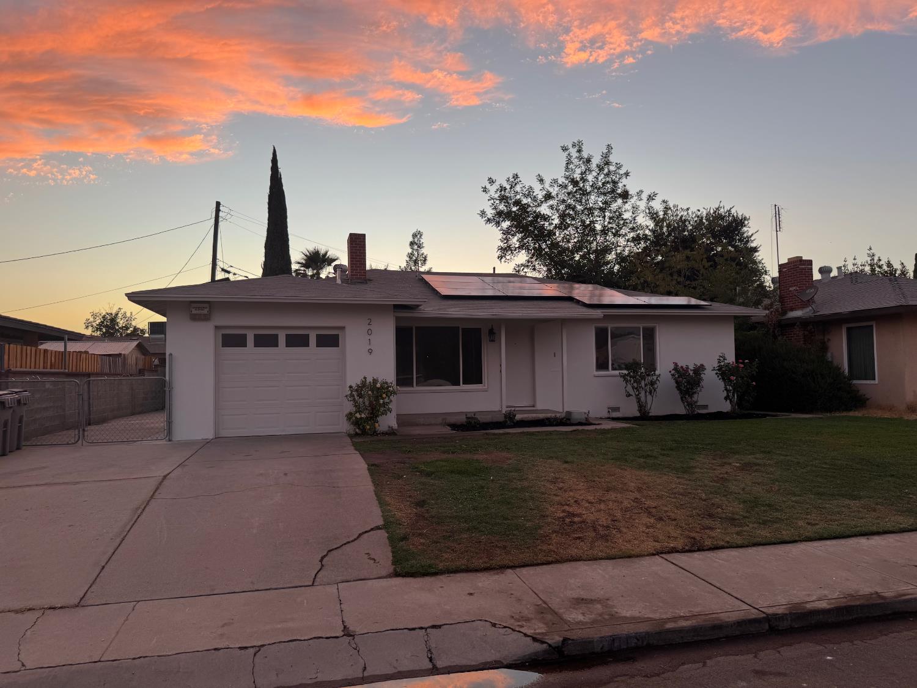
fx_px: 636
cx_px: 458
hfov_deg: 71.6
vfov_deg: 56.8
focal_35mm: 24
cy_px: 344
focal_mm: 6.76
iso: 50
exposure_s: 1/121
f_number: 1.78
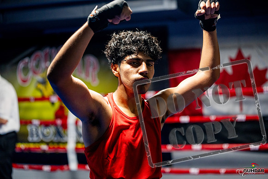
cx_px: 134
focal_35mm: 60
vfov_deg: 22.6
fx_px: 447
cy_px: 90
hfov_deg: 33.4
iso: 4000
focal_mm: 60
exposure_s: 1/1000
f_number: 2
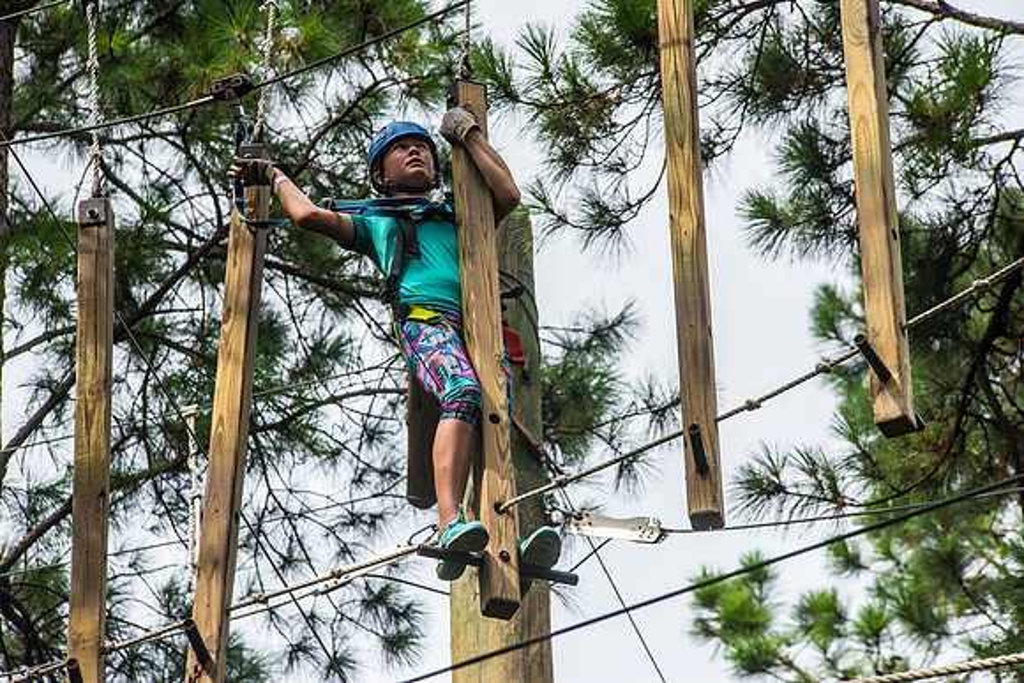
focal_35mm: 200
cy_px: 342
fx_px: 5690
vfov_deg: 6.9
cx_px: 512
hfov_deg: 10.3
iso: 1250
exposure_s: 1/3200
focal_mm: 200
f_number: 8
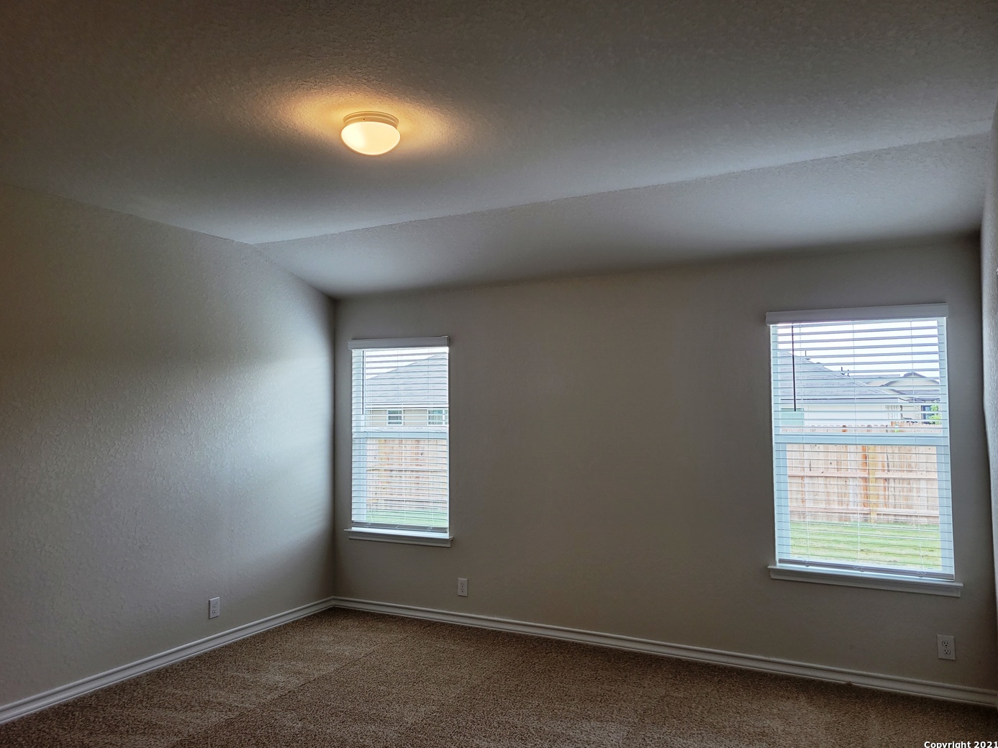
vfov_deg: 51.3
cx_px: 484
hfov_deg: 65.3
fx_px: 778
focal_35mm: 27
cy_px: 373
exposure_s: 1/119
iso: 40
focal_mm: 5.4
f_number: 1.8
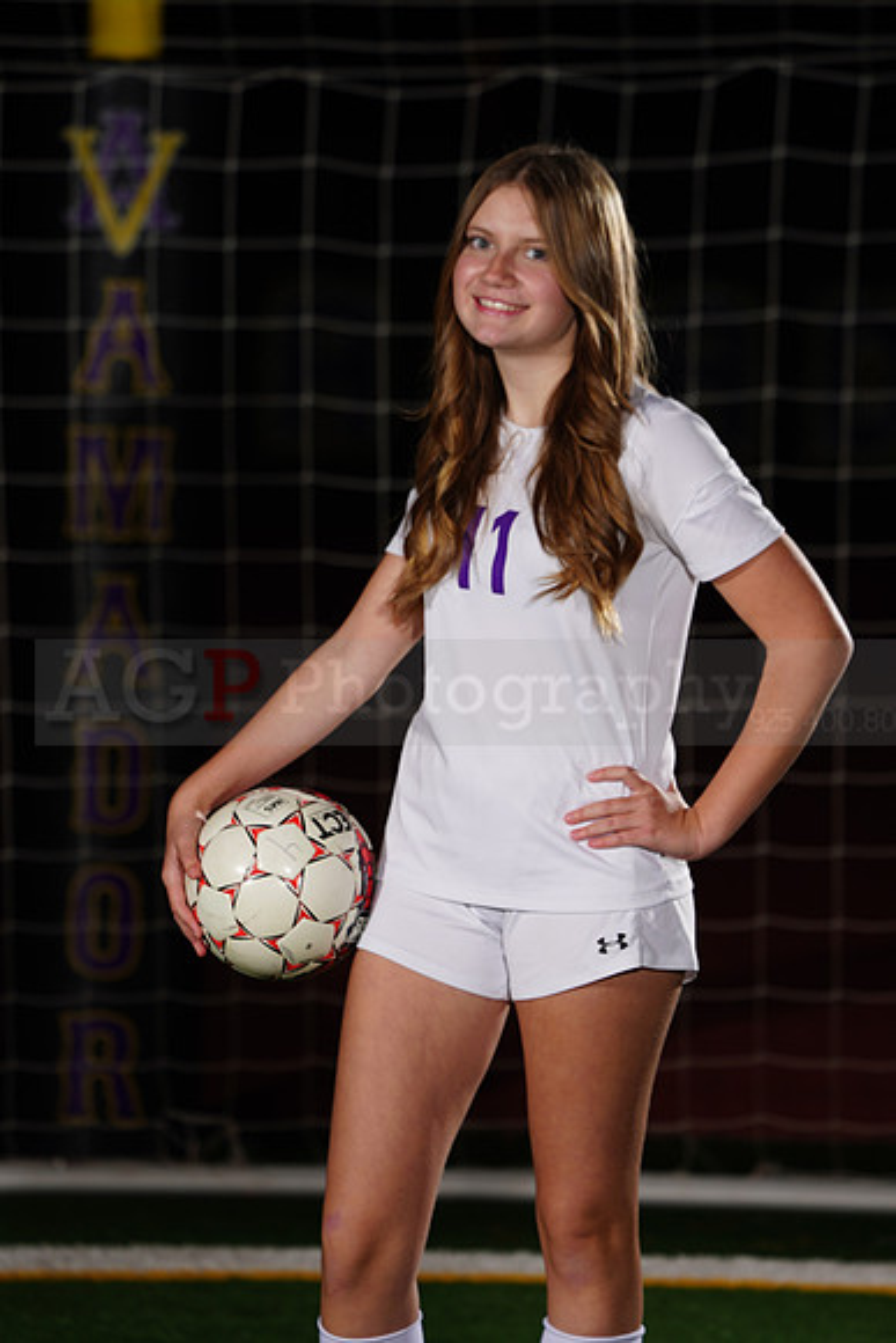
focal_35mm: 300
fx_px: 11192
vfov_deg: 6.9
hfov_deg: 4.6
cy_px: 672
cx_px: 448
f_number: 7.1
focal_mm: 300
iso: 200
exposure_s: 1/200
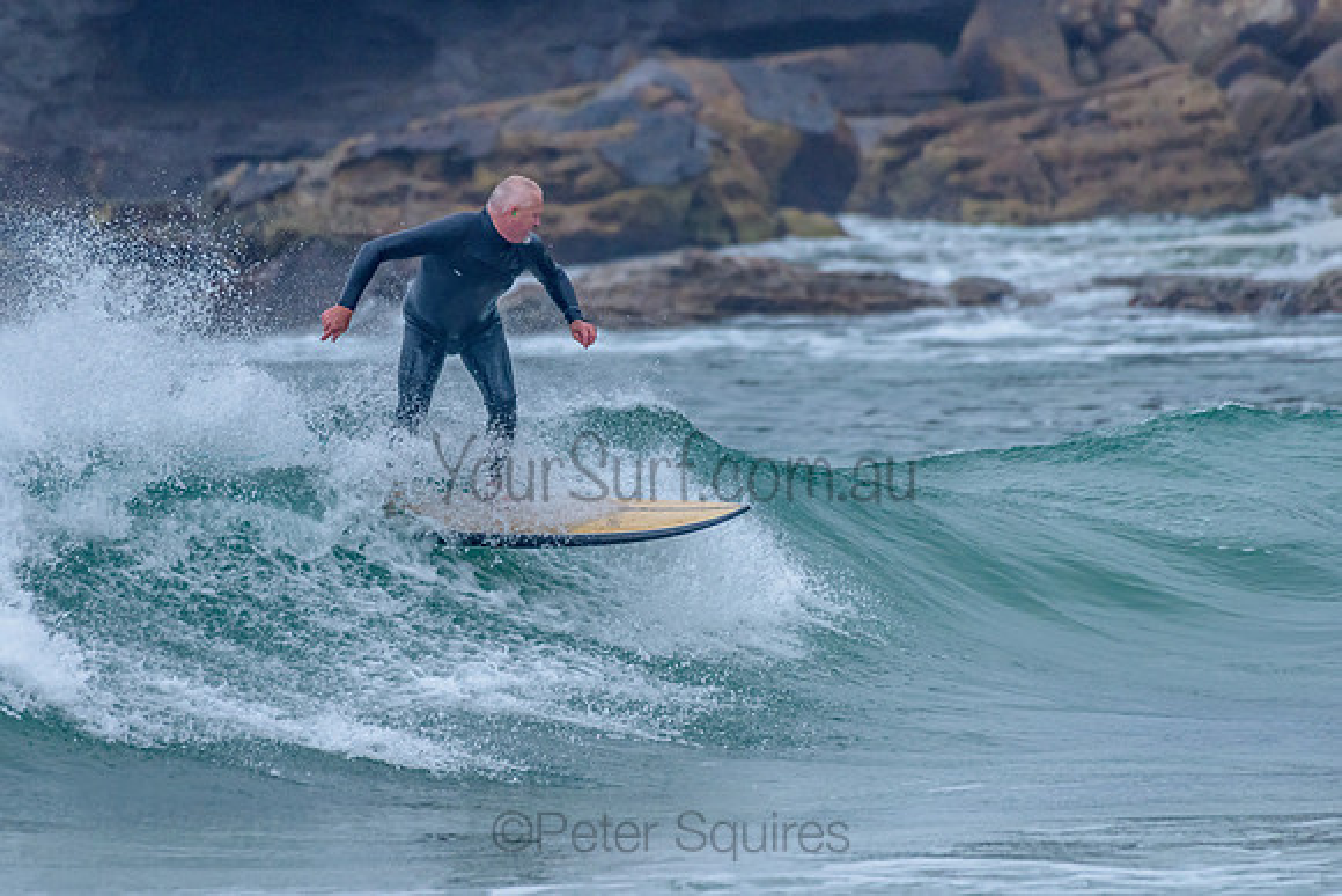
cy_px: 355
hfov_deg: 3.3
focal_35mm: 628
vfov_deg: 2.2
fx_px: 23405
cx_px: 532
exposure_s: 1/2000
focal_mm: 500
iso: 800
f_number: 5.6
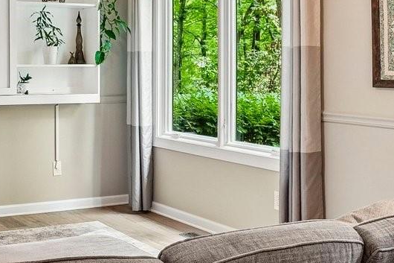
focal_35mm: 58
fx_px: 635
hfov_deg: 32.9
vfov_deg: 23.2
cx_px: 48
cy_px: 71
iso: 400
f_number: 8
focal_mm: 10
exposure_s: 1/13
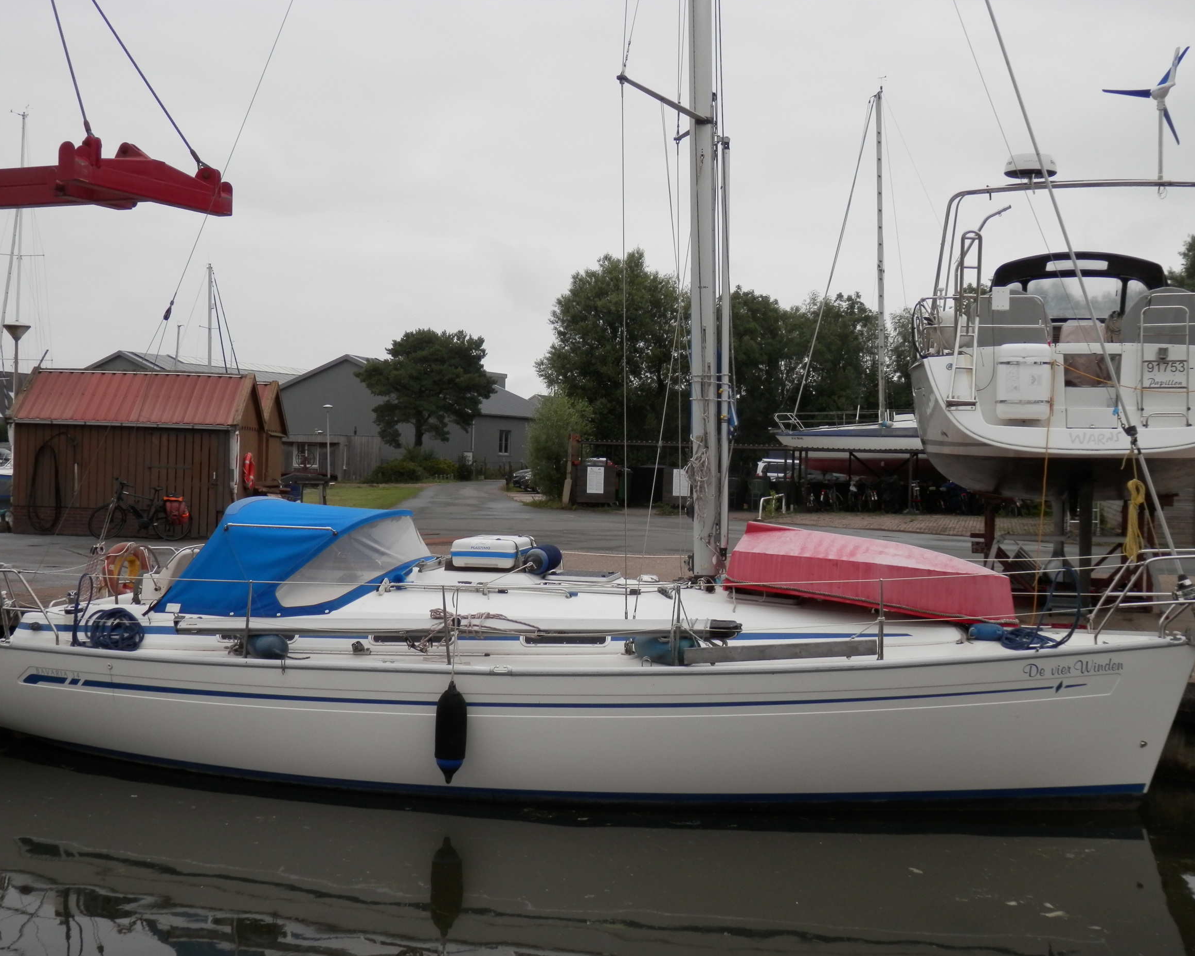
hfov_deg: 43.8
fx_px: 1485
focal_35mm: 42
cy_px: 479
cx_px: 590
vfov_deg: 35.7
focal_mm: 7.3
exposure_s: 1/200
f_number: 3.7
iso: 80
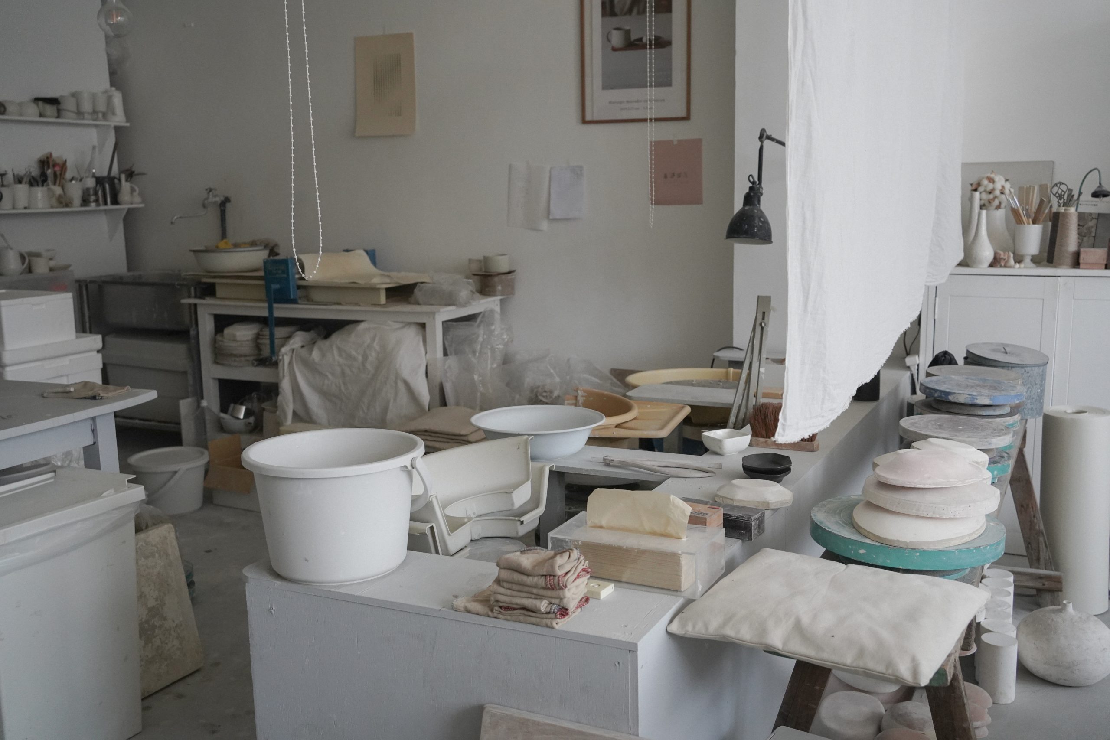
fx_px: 1079
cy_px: 370
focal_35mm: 35
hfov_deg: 54.4
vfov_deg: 37.9
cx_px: 555
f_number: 5.6
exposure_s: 1/800
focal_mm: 35
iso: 3200
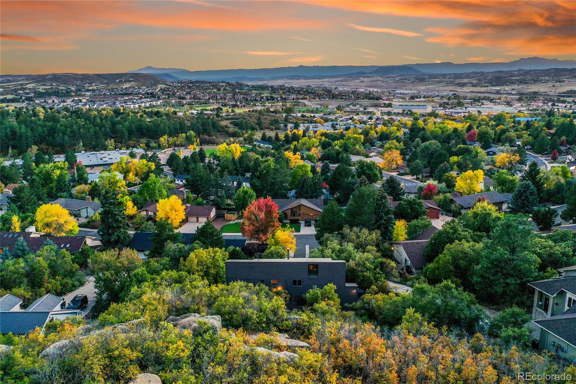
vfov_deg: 46.4
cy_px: 192
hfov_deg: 65.5
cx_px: 288
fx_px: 448
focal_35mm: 28
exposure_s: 1/60
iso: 100
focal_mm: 10.26
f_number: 3.5
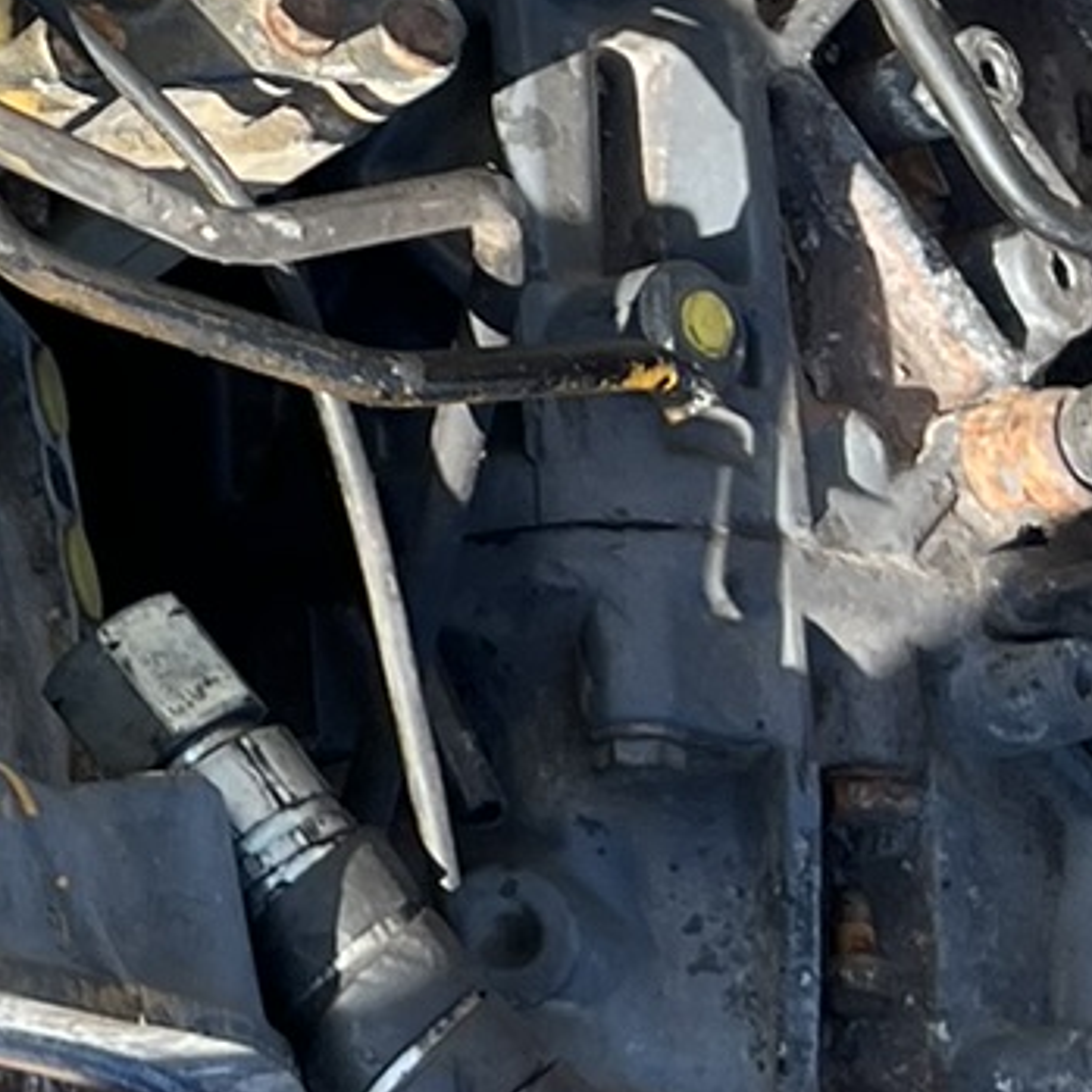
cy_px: -350
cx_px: -1004
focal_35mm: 135
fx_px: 4818
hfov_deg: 11.7
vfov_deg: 12.5
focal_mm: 5.7
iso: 50
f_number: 1.5
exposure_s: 1/1295
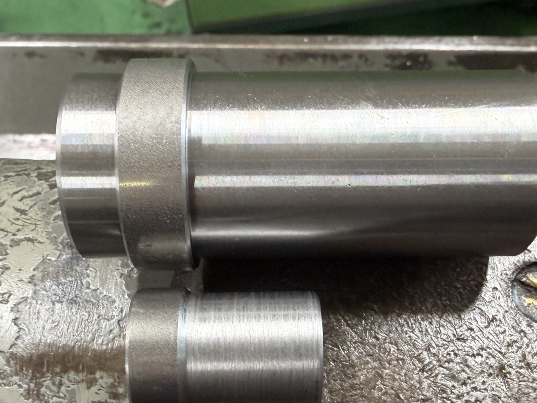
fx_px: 434
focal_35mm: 28
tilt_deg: -67.7
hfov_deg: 63.4
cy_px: 231
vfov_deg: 49.6
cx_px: 266
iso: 320
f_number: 2.2
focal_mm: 2.22
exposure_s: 1/60
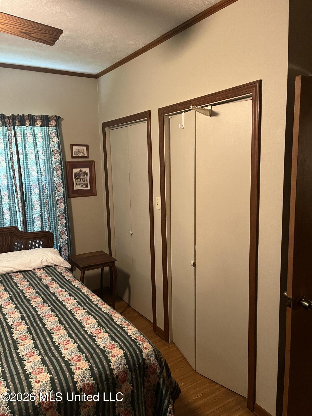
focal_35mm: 26
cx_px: 156
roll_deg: +3.0
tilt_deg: -8.0
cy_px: 208
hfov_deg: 53.1
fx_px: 312
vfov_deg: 67.3
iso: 500
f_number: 1.6
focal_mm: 5.1
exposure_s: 1/40
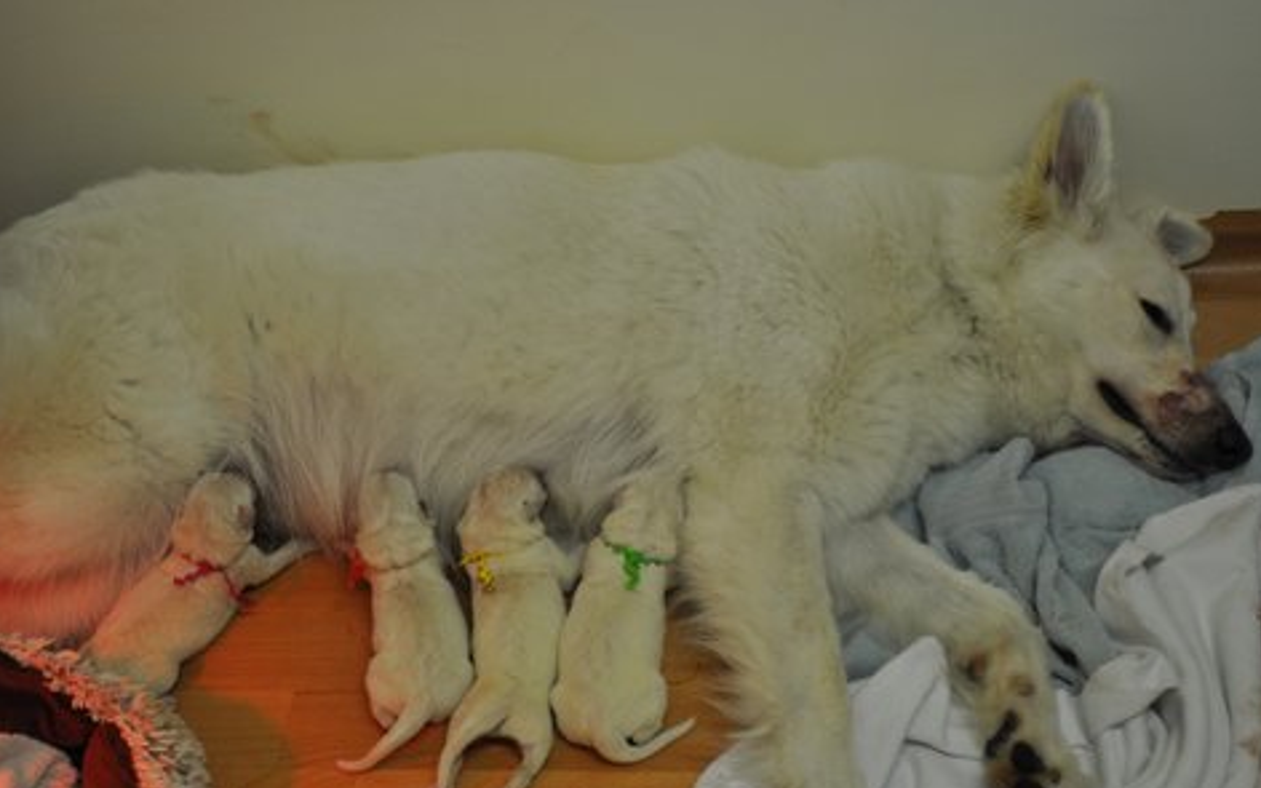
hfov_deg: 34.5
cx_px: 633
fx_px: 2028
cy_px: 418
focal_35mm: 59
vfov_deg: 22.0
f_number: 4.2
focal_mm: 38
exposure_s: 1/60
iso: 500
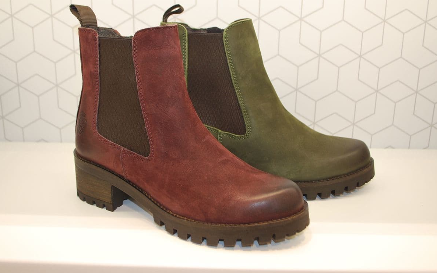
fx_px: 405
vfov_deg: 37.3
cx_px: 220
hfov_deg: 56.7
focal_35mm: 34
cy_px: 127
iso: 200
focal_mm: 22
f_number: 4
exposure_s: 1/60
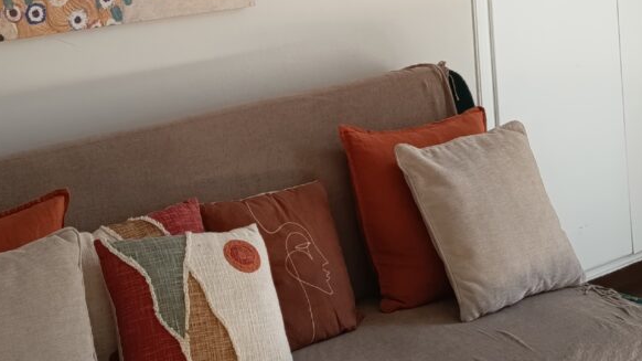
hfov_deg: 30.5
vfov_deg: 16.8
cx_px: 258
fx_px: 1174
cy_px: -63
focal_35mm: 69
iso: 219
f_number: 1.7
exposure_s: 1/100
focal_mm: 5.27
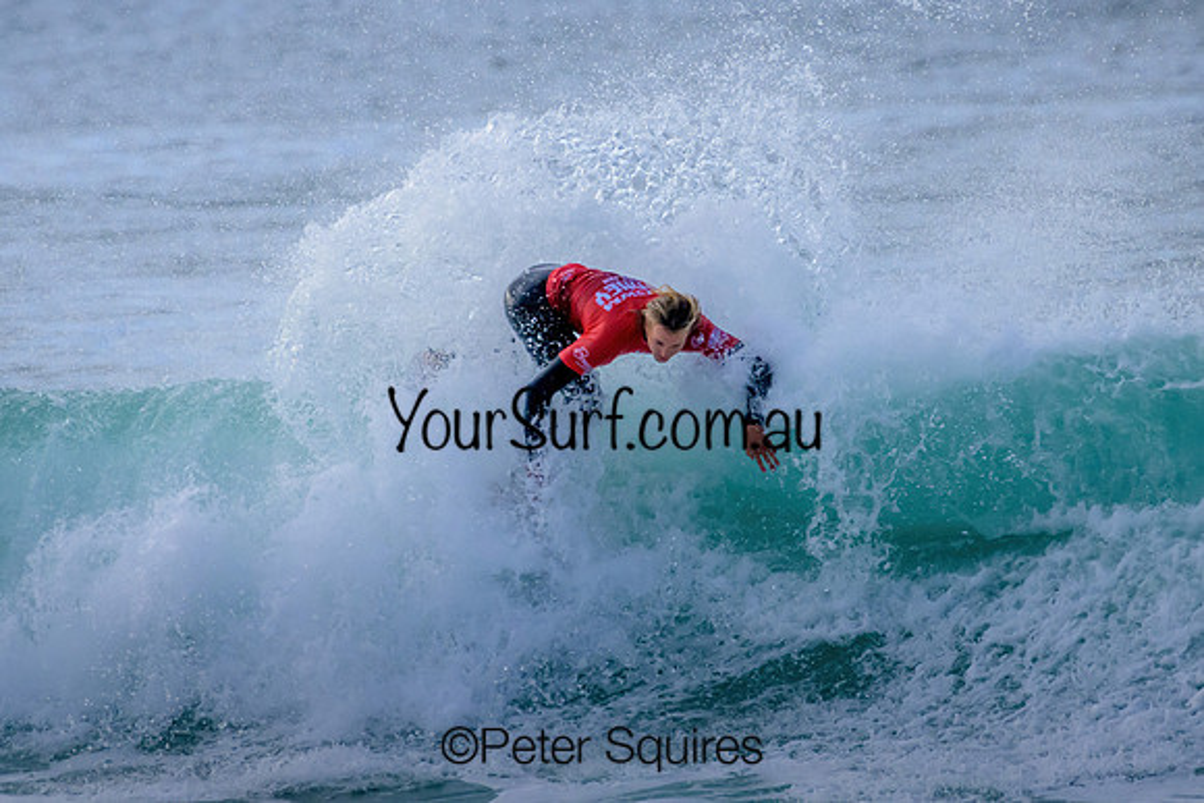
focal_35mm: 1038
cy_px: 340
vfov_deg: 1.3
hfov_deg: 2.0
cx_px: 510
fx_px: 34716
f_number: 11
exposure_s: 1/3200
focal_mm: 900
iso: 3600
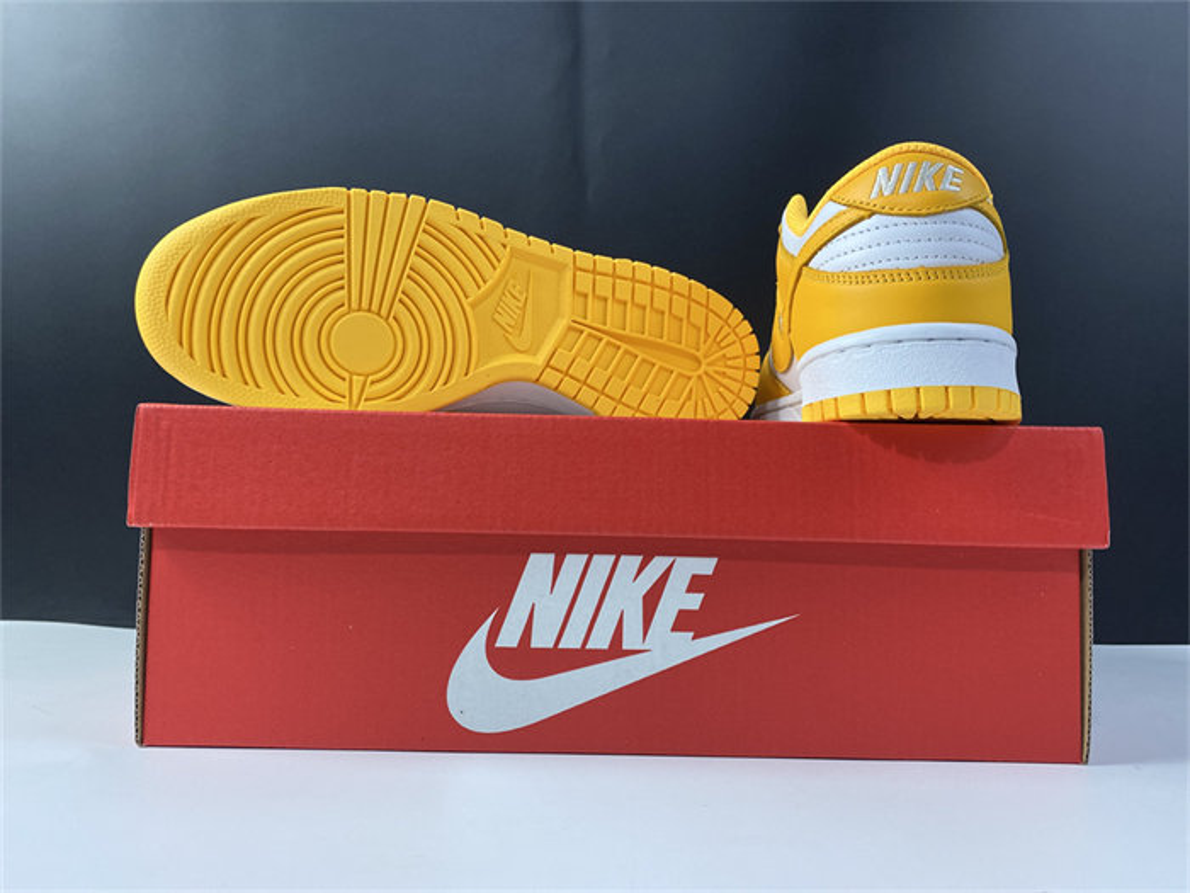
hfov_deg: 67.3
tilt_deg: +3.4
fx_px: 894
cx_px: 595
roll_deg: -0.3
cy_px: 446
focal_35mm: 26
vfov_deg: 53.1
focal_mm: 4.25
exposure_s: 1/100
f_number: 1.8
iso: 100
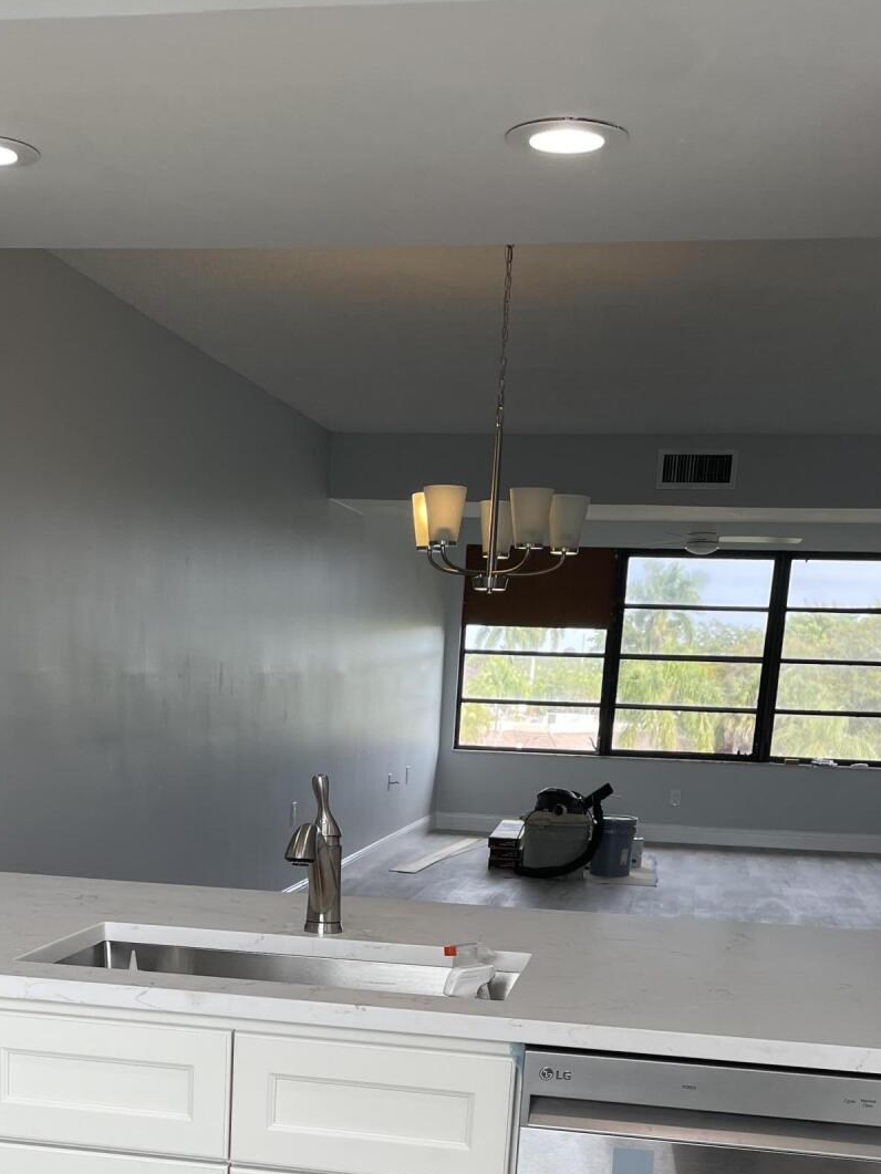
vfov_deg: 36.2
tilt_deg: -15.2
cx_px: 307
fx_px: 1662
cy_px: 1082
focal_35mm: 49
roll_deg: -2.0
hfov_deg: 29.5
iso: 32
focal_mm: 4.2
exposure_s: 1/197
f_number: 1.6
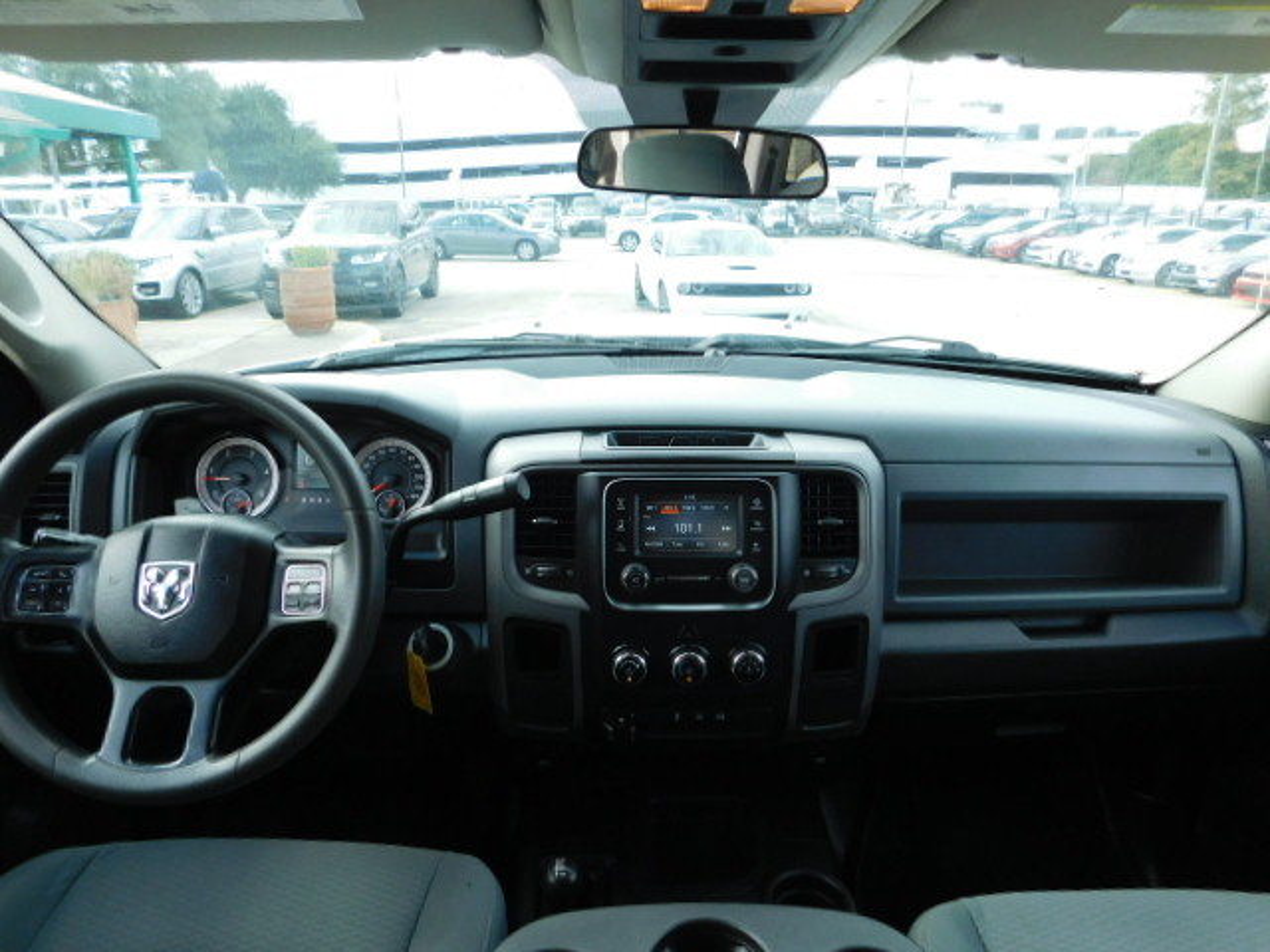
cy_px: 476
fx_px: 844
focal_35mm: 23
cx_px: 635
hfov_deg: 73.9
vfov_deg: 58.9
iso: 125
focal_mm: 4
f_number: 3
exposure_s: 1/160
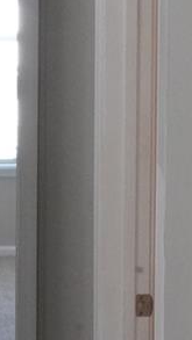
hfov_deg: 7.9
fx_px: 1356
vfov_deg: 14.3
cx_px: -97
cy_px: 154
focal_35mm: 150
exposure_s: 1/60
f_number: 18
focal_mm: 35
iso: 12800
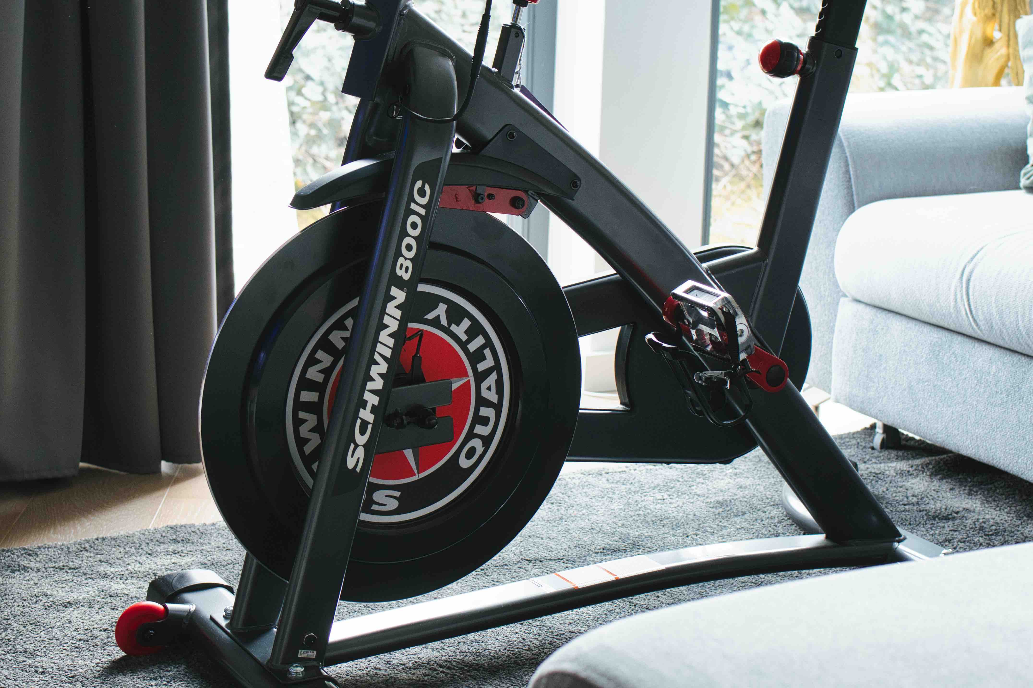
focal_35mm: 70
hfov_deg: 28.9
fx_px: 2007
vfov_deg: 19.4
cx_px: 516
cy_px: 344
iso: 800
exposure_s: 1/80
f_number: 4
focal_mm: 35
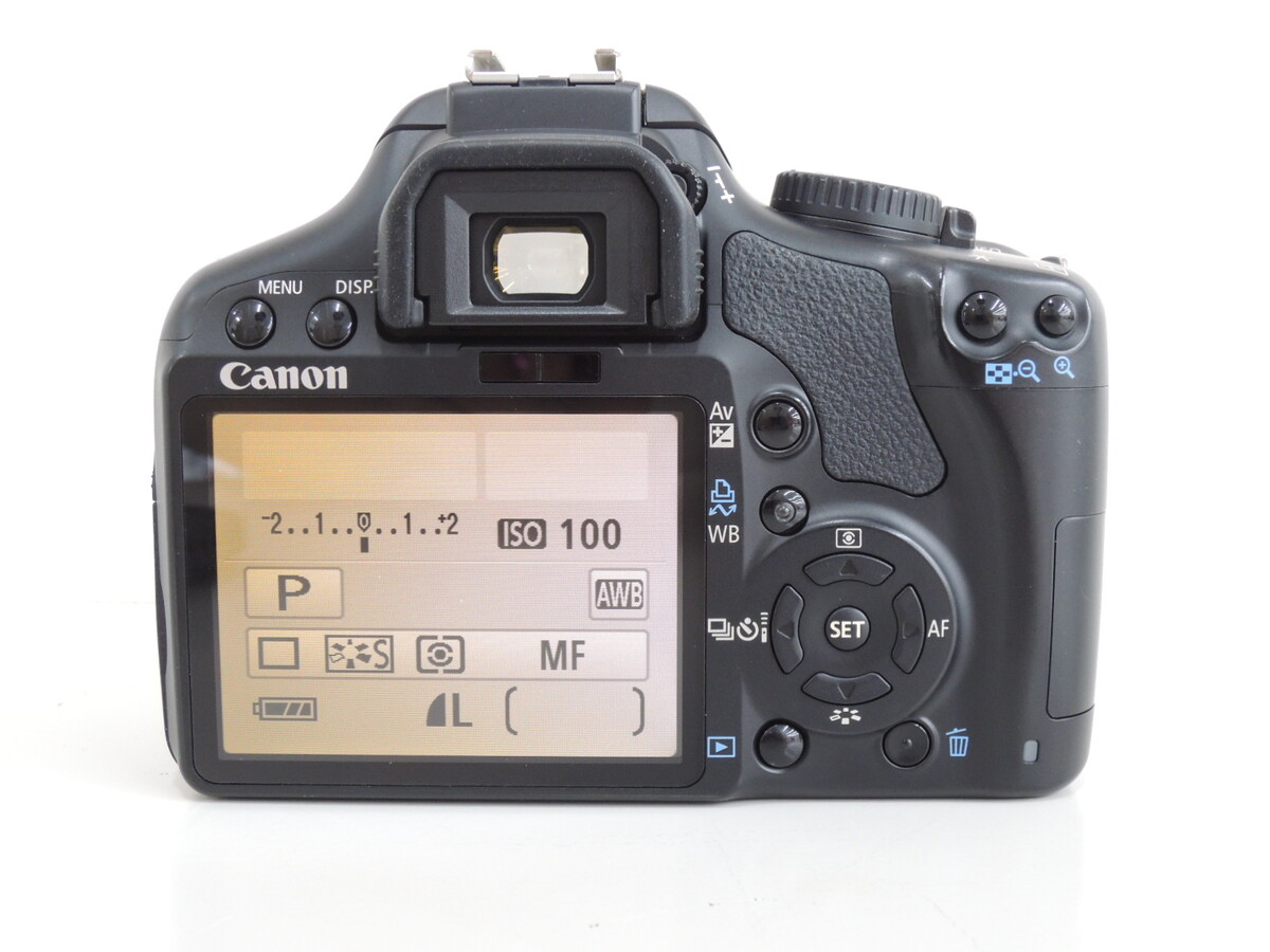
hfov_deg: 42.1
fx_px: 1651
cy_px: 476
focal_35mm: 45
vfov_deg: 32.2
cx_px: 635
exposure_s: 1/25
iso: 400
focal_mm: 8.1
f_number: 3.5
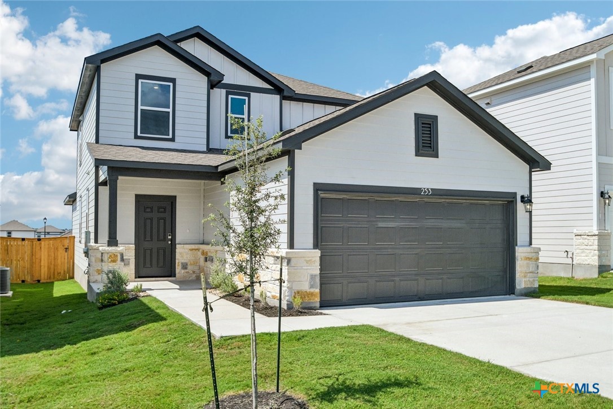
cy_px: 204
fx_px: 528
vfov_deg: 42.3
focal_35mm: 31
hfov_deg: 60.3
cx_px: 306
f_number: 8
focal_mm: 21
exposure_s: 1/1000
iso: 400
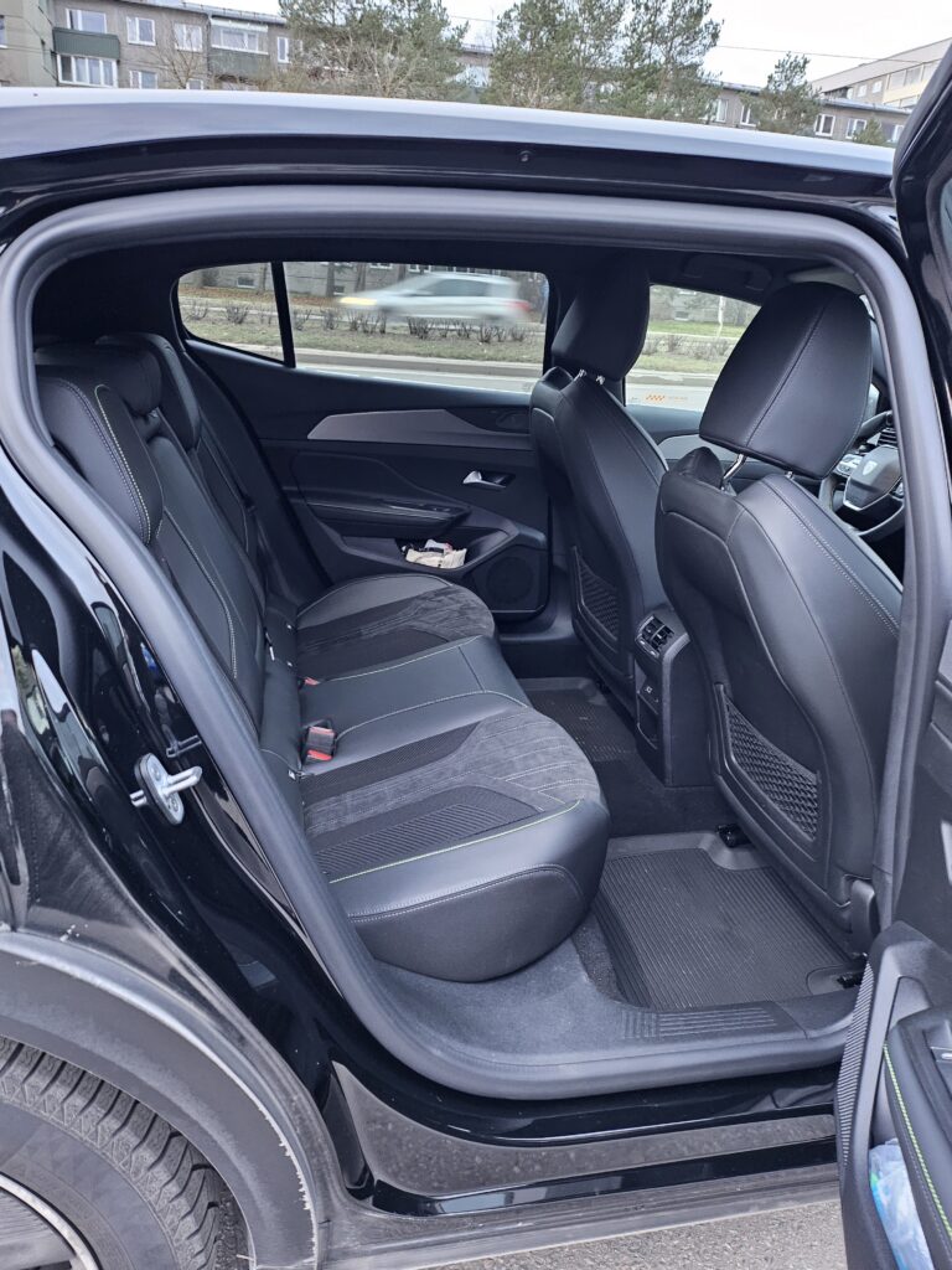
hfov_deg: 56.8
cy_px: 635
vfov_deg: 71.6
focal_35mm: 24
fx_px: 880
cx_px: 476
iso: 640
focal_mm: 5
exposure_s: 1/25
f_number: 1.8
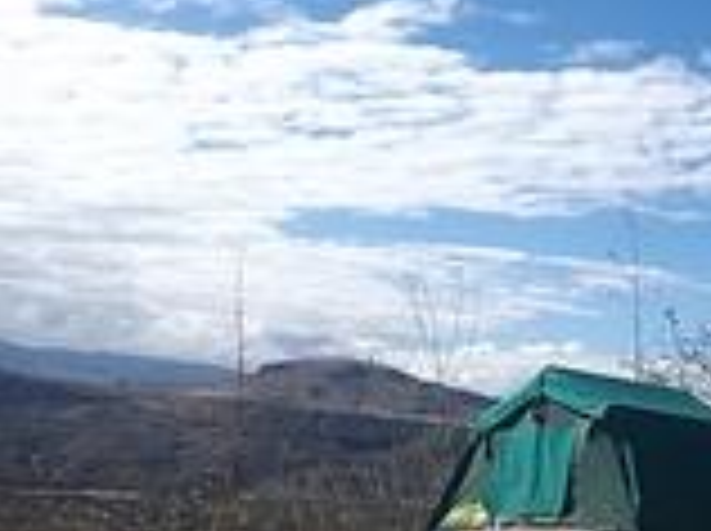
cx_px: 956
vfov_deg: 20.0
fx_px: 1497
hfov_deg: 23.3
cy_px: 392
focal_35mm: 73
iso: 50
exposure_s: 1/2612
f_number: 1.7
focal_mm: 3.93
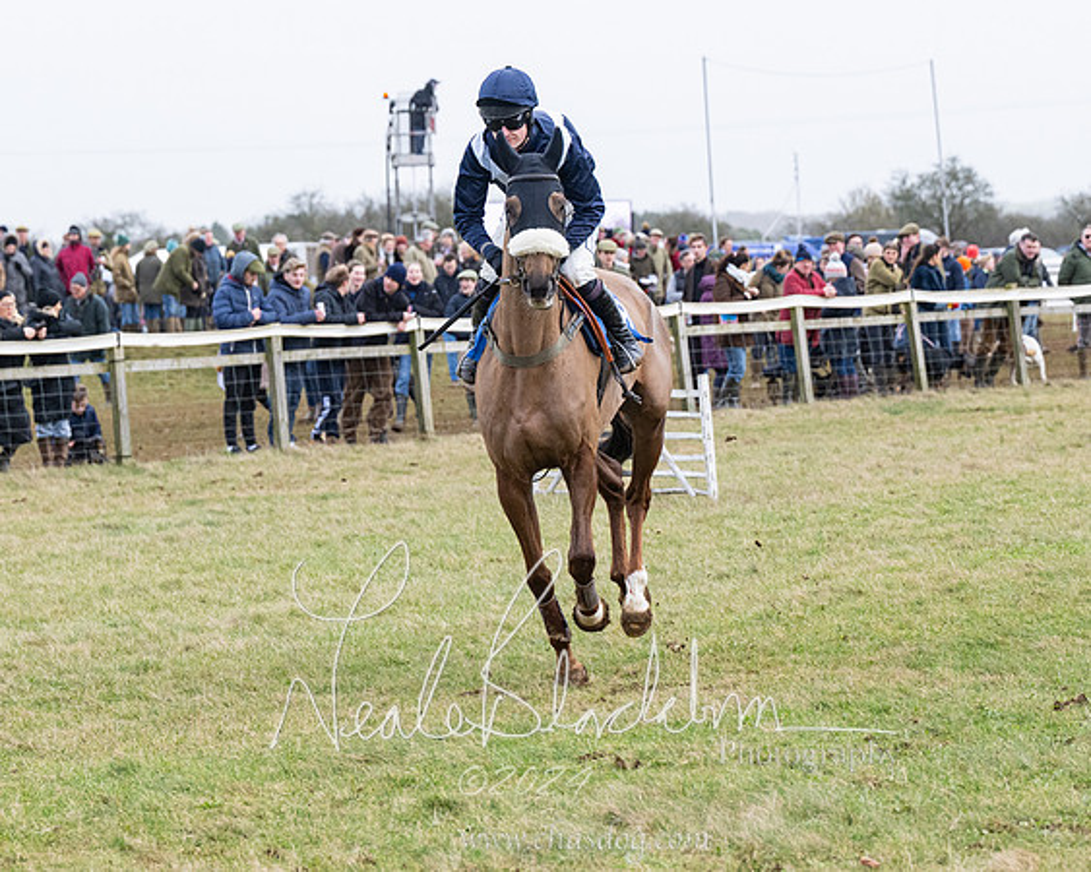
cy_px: 424
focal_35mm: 151
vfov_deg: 10.2
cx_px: 589
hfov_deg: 12.8
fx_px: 4879
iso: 800
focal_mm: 87
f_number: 4
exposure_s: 1/1250
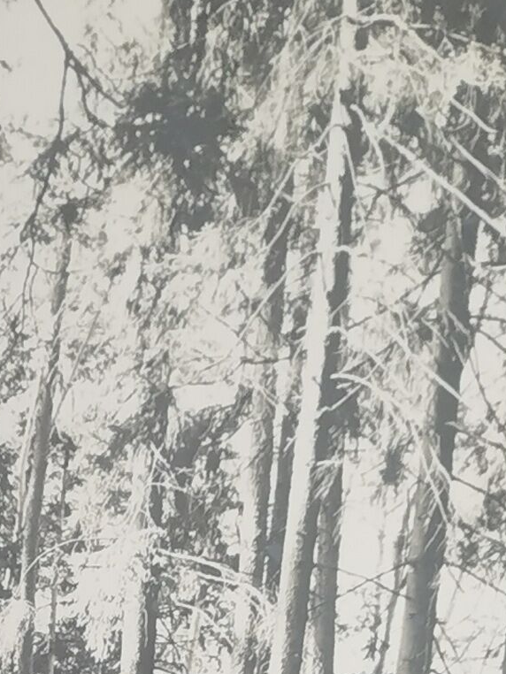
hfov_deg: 10.2
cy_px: 1366
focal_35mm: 134
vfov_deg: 12.8
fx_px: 2610
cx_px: -494
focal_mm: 5.56
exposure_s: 1/100
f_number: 1.6
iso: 50
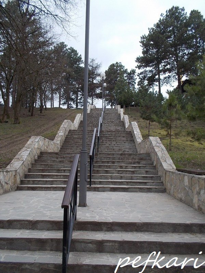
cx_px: 102
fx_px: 229
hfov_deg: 48.2
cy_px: 136
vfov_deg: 61.7
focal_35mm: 29
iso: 125
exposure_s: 1/250
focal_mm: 4.1
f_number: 3.3
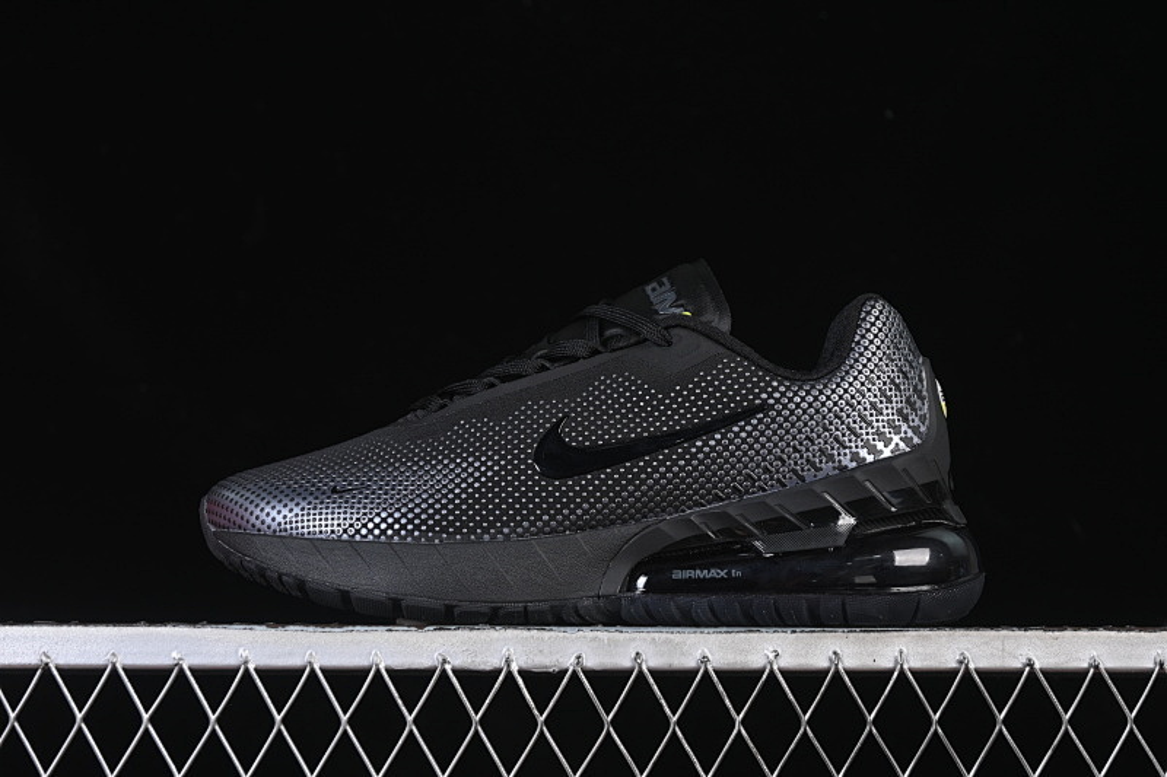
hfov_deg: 27.0
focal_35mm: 75
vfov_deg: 18.2
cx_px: 584
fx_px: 2431
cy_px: 388
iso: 160
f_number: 6.3
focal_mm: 50
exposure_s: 1/60
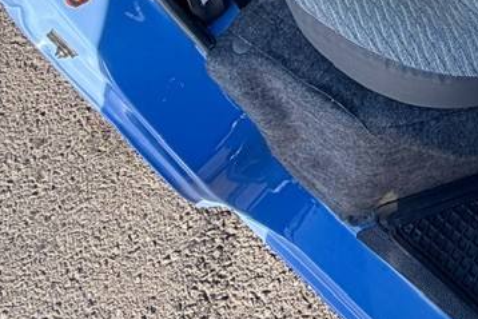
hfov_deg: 34.5
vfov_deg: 20.6
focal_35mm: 52
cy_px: -208
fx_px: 691
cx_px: 485
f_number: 2.2
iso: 40
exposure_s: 1/199
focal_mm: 2.22
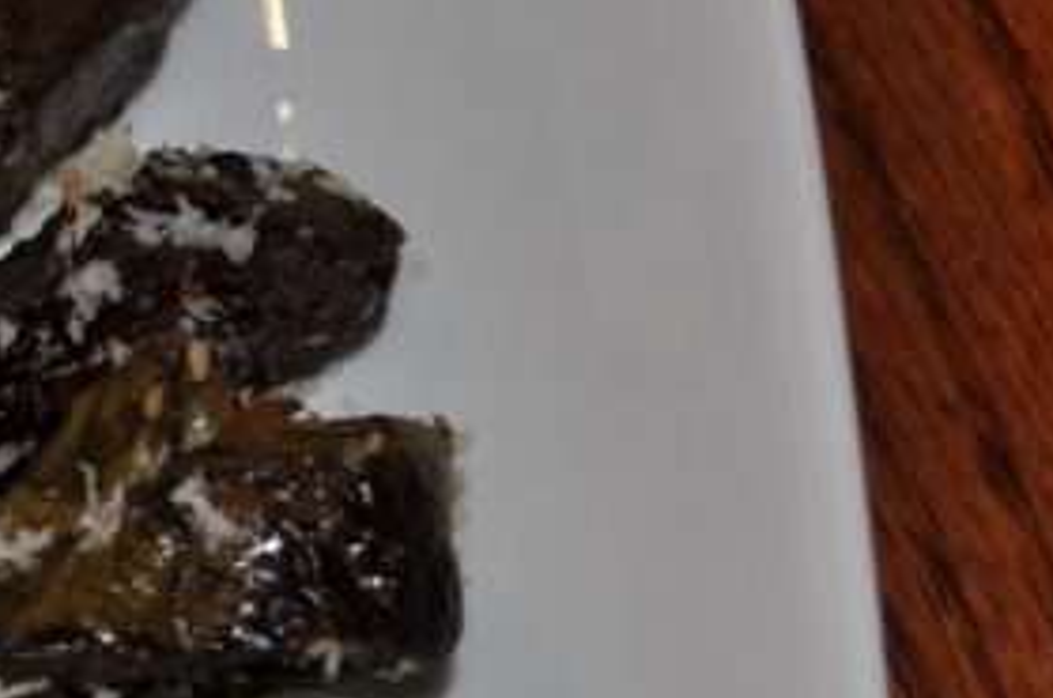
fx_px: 5139
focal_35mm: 176
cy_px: 487
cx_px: -562
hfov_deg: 11.2
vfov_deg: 7.8
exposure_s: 1/60
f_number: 4.8
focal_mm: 32
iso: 250
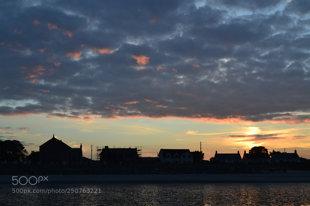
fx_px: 413
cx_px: 155
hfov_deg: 41.1
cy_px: 103
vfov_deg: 28.1
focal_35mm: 48
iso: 400
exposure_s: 1/125
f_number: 9
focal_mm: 32
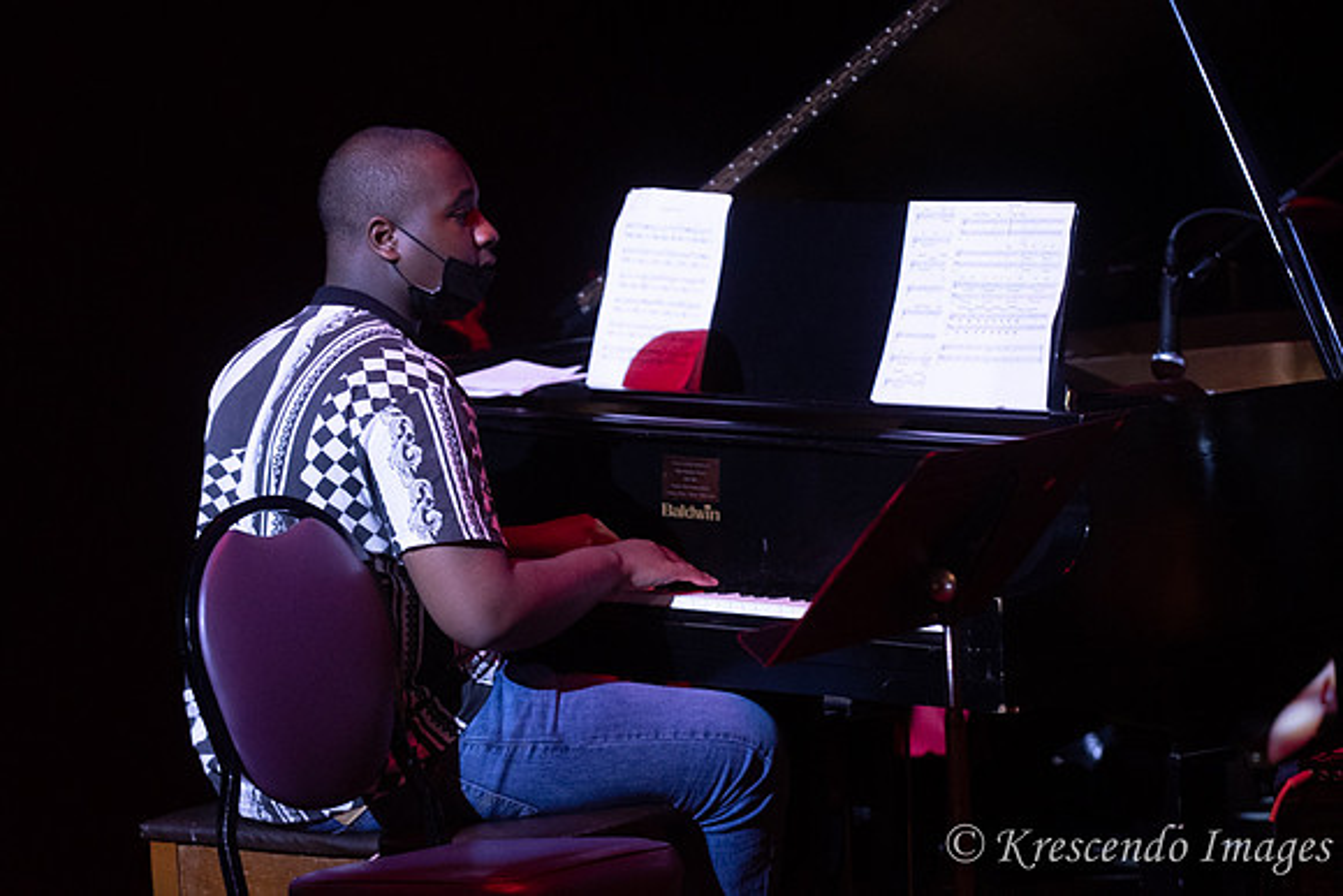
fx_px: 6716
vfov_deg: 7.6
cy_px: 448
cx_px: 672
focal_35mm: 180
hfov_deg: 11.4
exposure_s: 1/200
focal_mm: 120
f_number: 2.8
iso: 1600
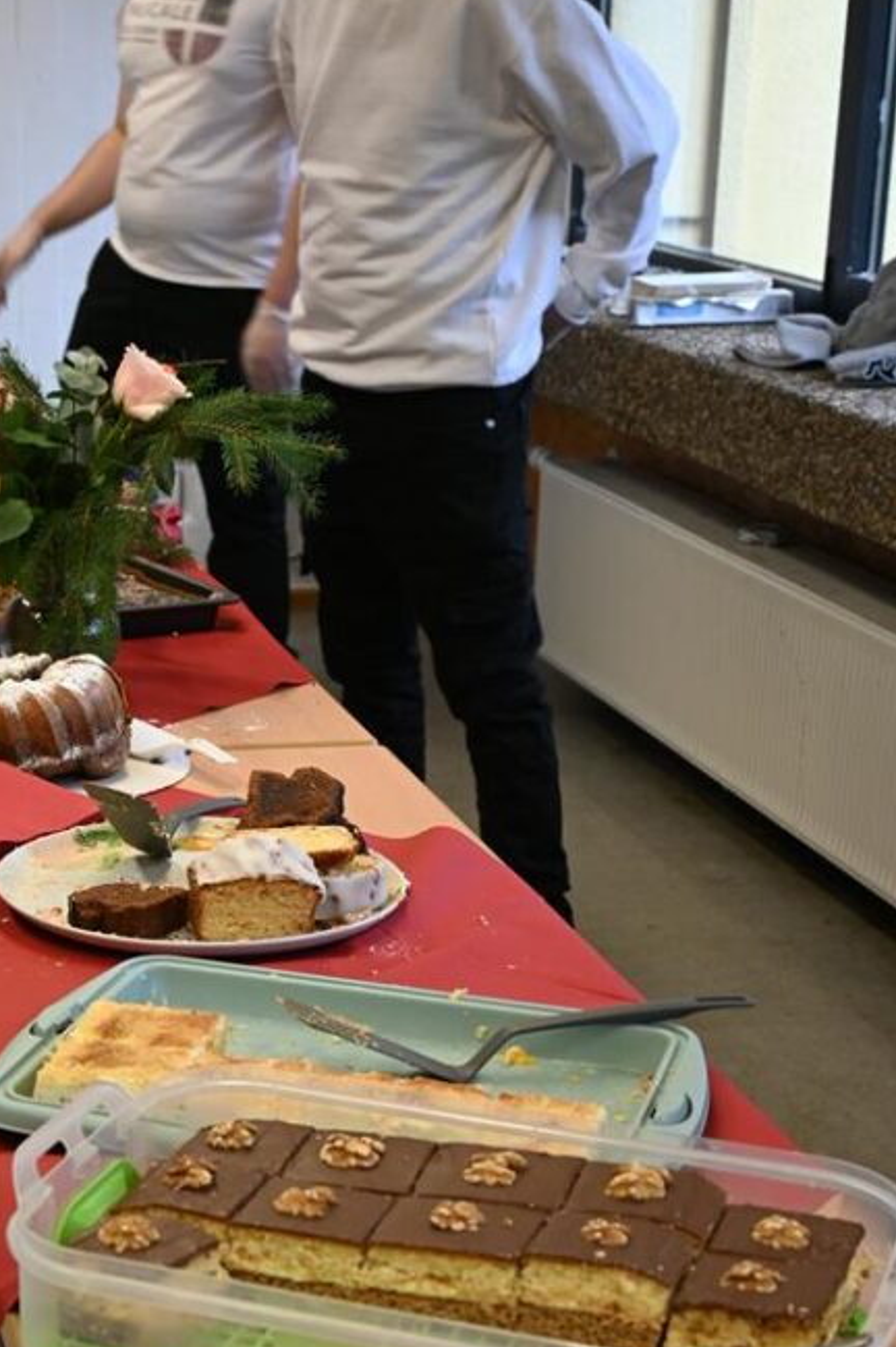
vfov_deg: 28.1
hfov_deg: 19.0
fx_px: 2653
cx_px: 193
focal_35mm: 71
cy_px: 1005
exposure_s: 1/50
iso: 360
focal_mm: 30
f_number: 4.8
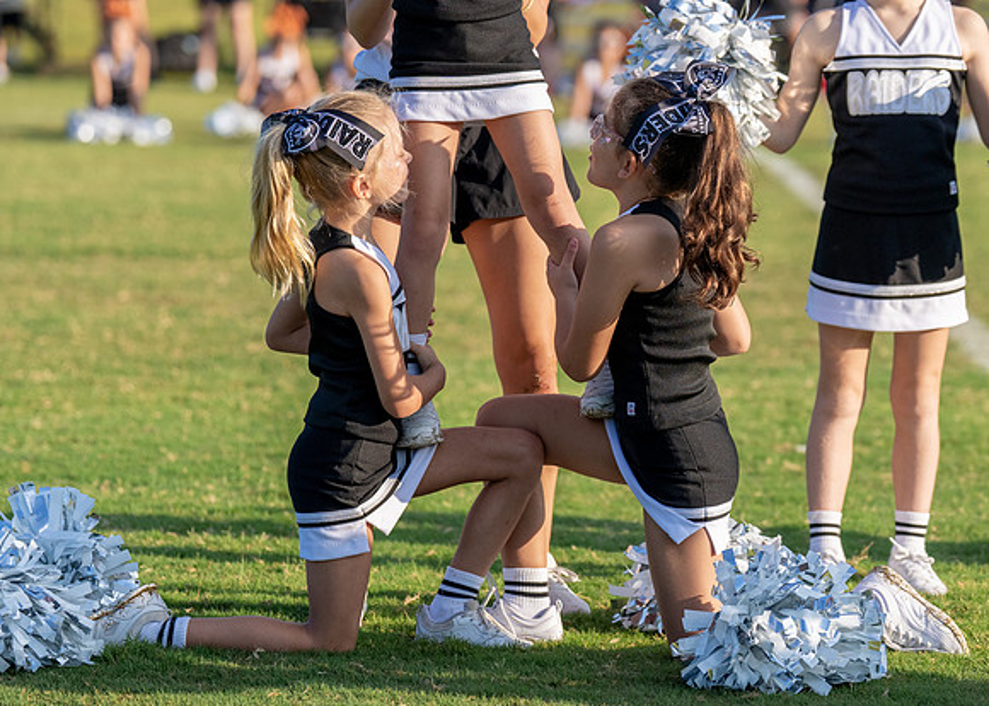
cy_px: 379
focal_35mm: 207
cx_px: 549
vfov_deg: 7.0
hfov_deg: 9.7
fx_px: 5801
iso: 320
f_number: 2.8
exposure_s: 1/4000
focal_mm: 119
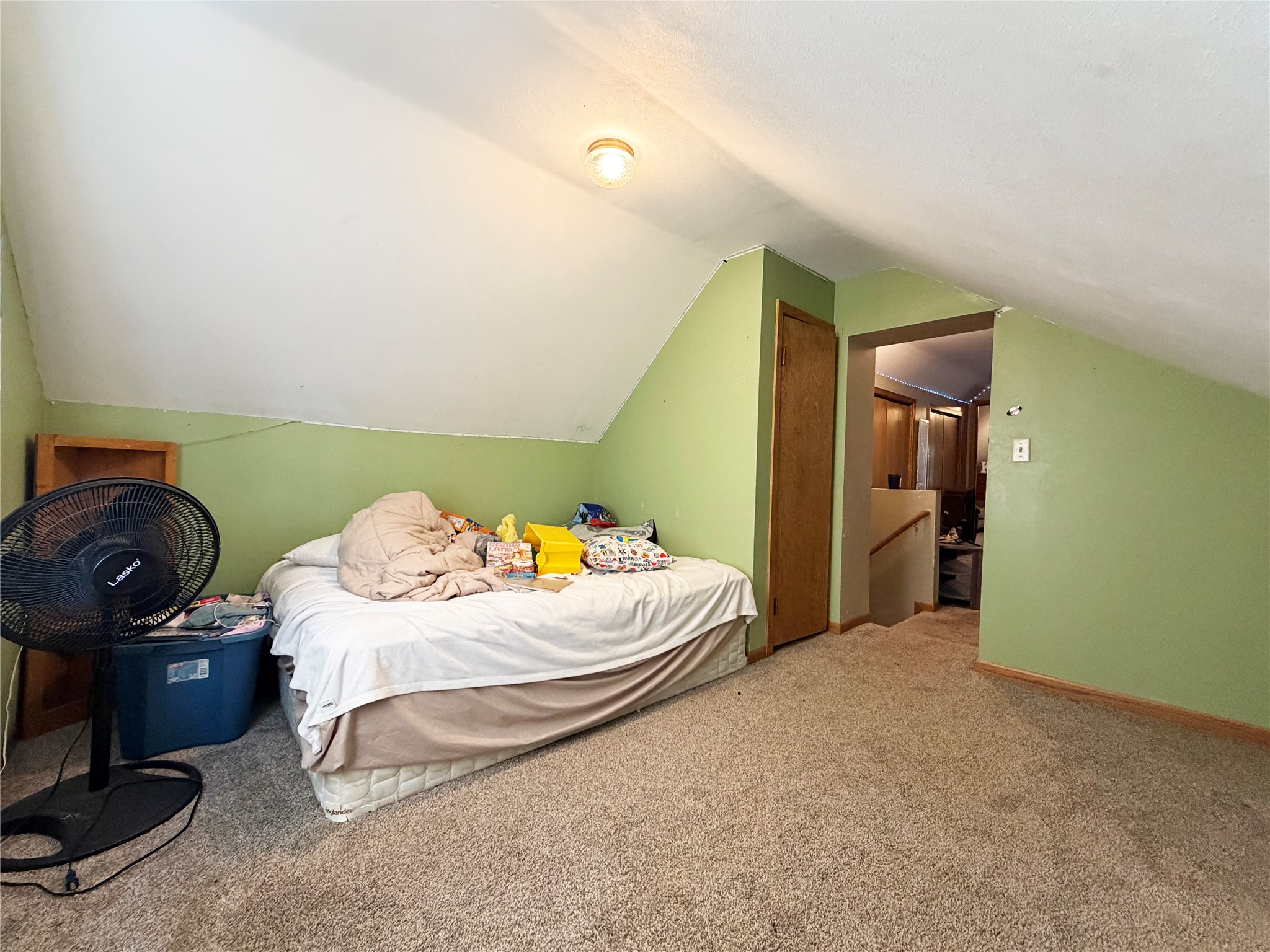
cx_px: 635
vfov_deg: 85.7
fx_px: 514
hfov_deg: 102.1
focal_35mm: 14
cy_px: 476
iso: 400
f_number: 2.2
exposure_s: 1/60
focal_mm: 2.22
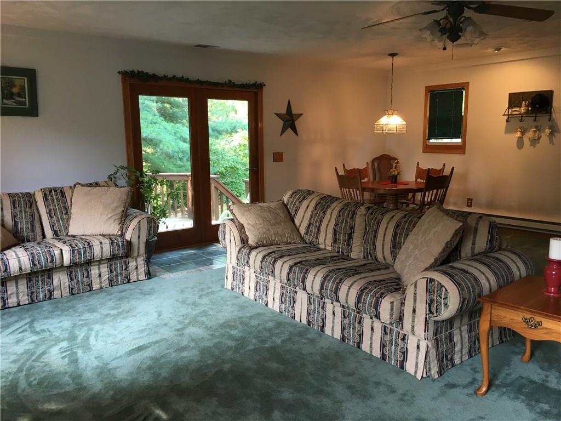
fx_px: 470
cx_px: 280
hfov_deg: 61.7
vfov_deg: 48.2
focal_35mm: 29
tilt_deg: -8.4
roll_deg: +0.2
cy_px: 210
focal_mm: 4.15
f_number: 2.2
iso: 50
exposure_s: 1/30
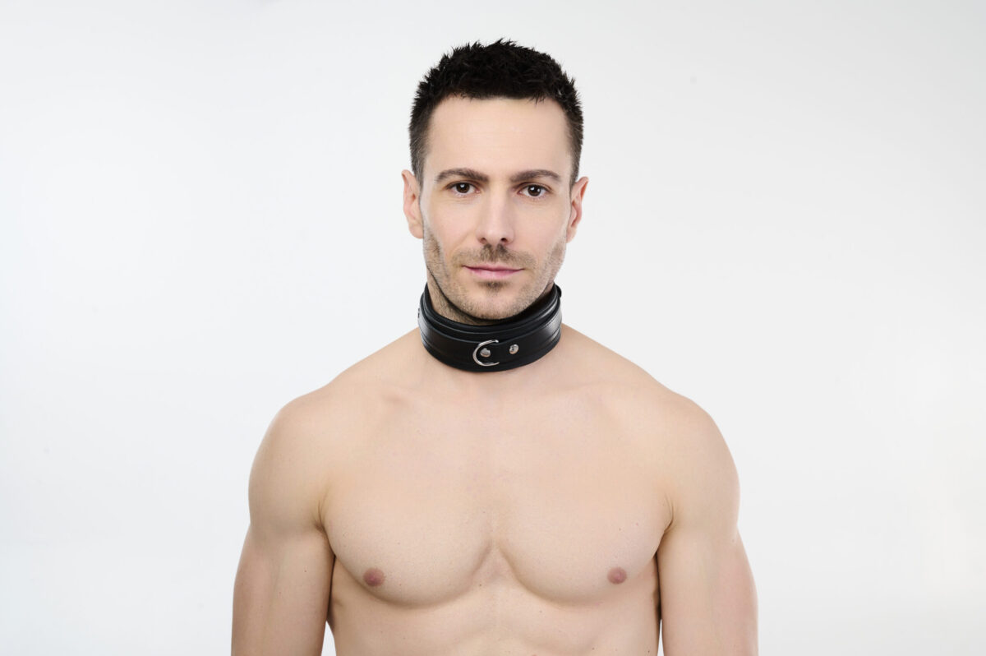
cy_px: 328
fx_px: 1916
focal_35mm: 70
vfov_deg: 19.4
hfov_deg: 28.9
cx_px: 493
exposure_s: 1/125
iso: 100
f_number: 11
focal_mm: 70
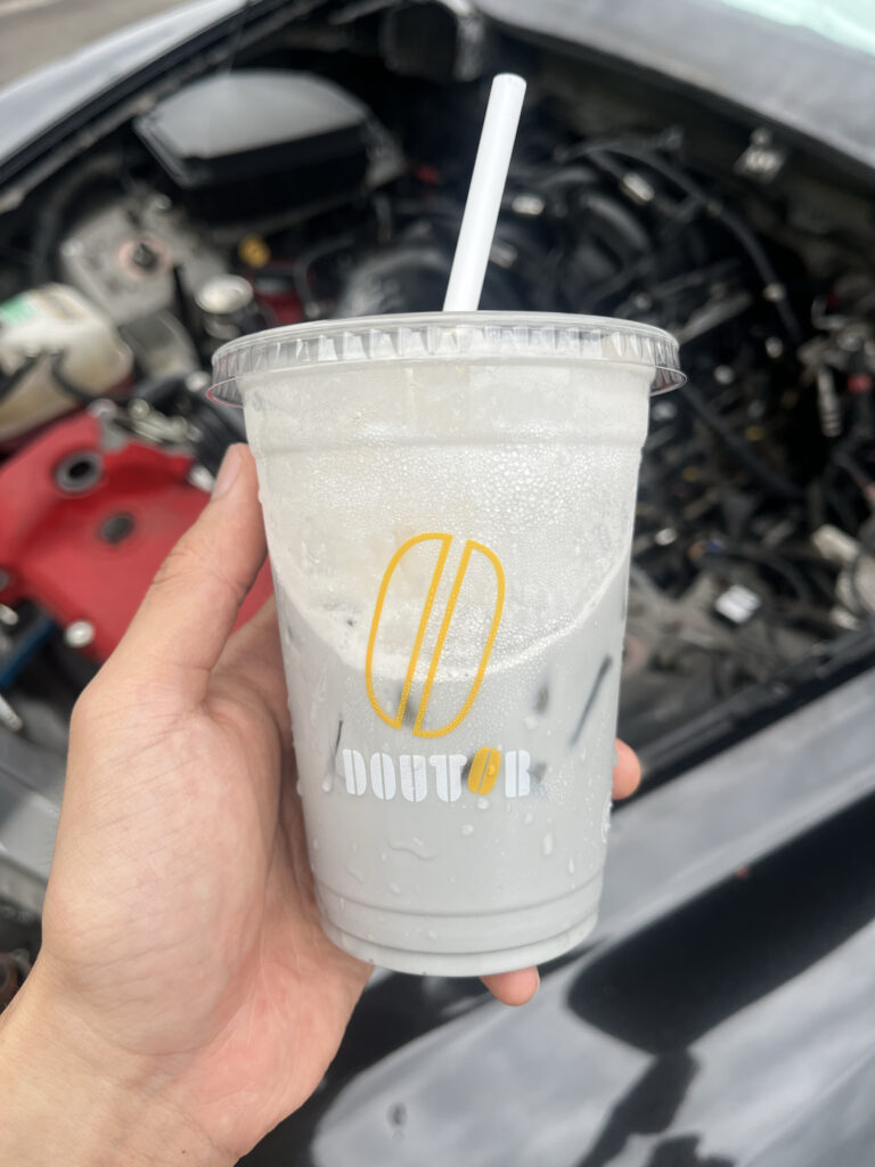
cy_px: 584
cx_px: 438
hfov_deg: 53.1
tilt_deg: -49.1
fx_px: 876
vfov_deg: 67.3
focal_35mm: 26
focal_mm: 5.1
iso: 50
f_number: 1.6
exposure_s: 1/777
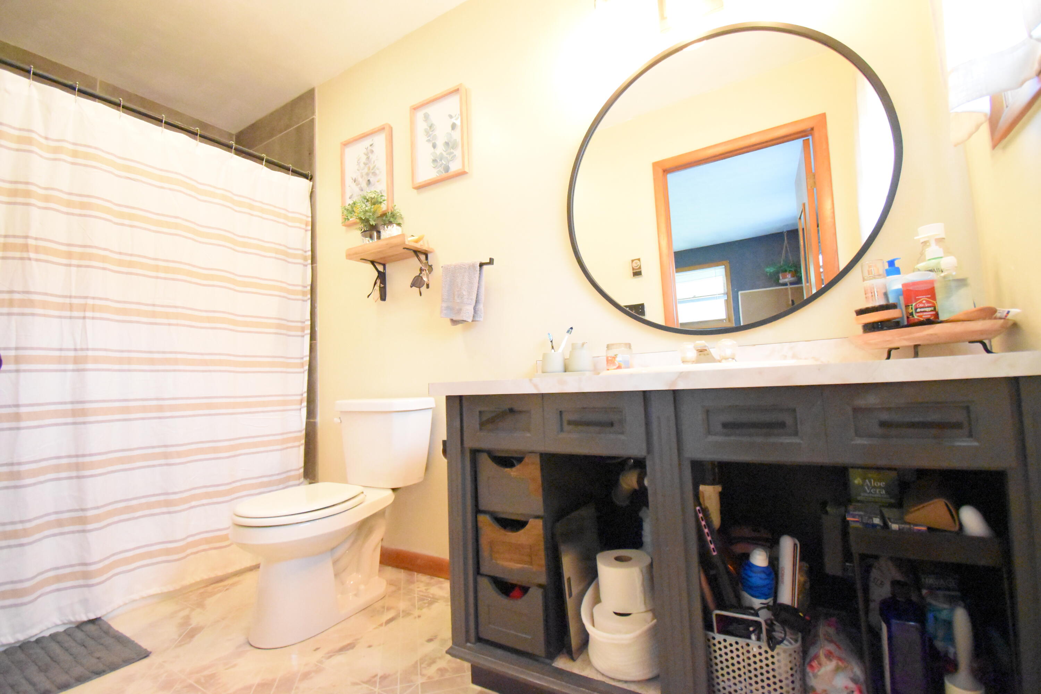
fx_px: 434
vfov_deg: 77.3
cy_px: 347
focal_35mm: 15
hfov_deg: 100.4
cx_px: 520
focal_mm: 10
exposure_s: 1/80
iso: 12800
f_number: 4.5
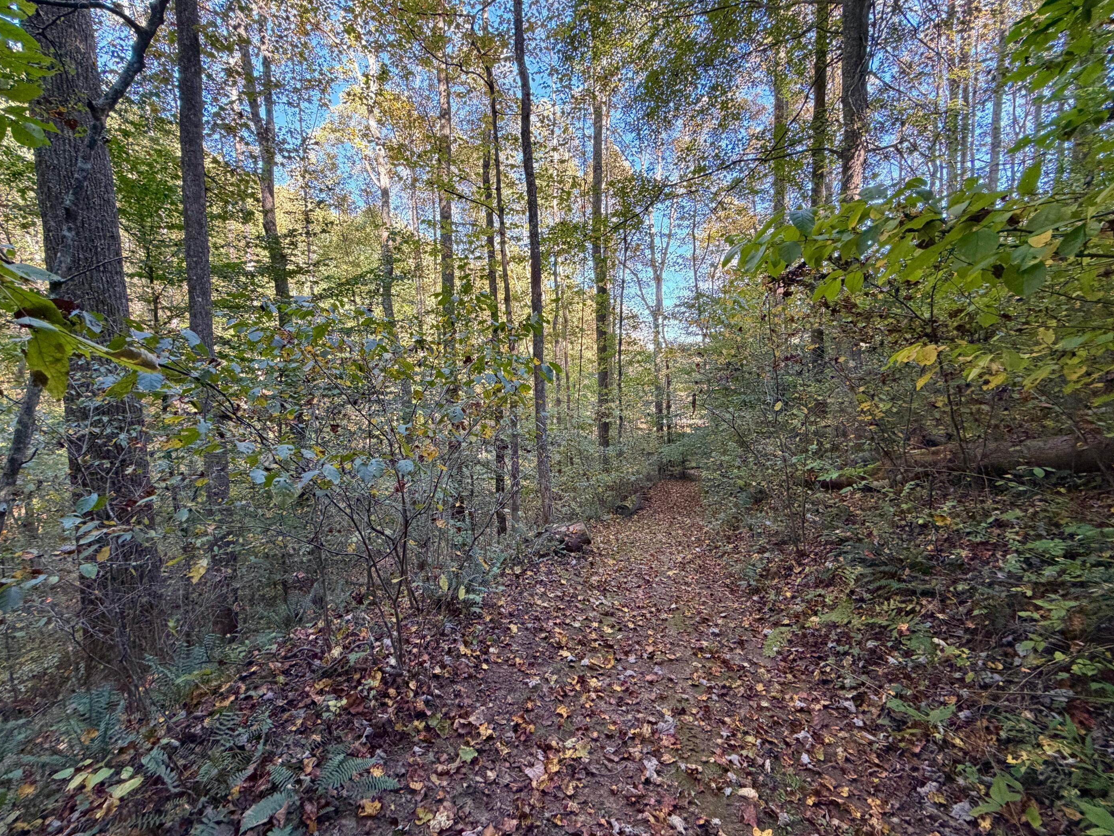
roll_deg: +1.4
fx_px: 483
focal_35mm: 15
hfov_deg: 98.1
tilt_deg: -5.4
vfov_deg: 81.7
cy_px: 420
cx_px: 531
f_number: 2.2
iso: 250
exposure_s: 1/121
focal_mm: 2.22
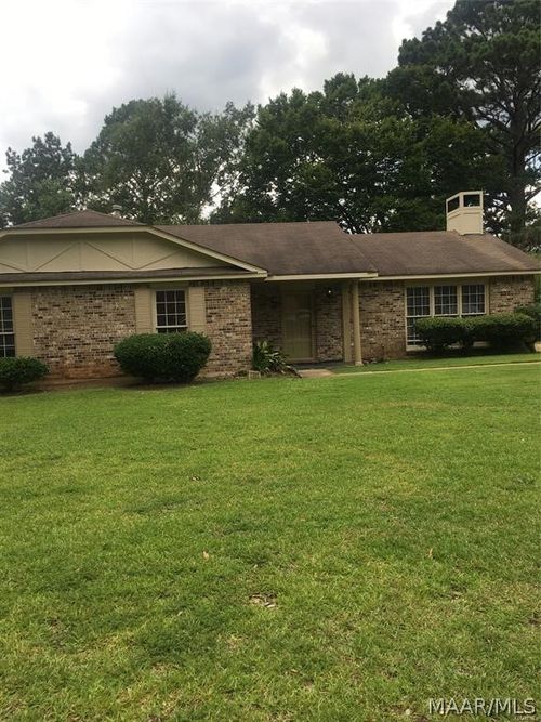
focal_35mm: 29
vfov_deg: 61.7
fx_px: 604
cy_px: 361
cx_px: 270
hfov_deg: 48.2
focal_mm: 4.15
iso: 25
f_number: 2.2
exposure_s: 1/596
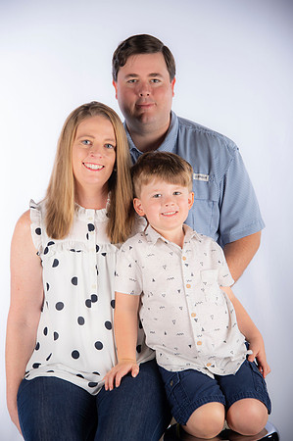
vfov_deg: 24.8
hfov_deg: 16.6
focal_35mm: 82
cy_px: 220
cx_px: 146
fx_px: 1003
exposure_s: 1/200
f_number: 5
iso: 100
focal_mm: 82
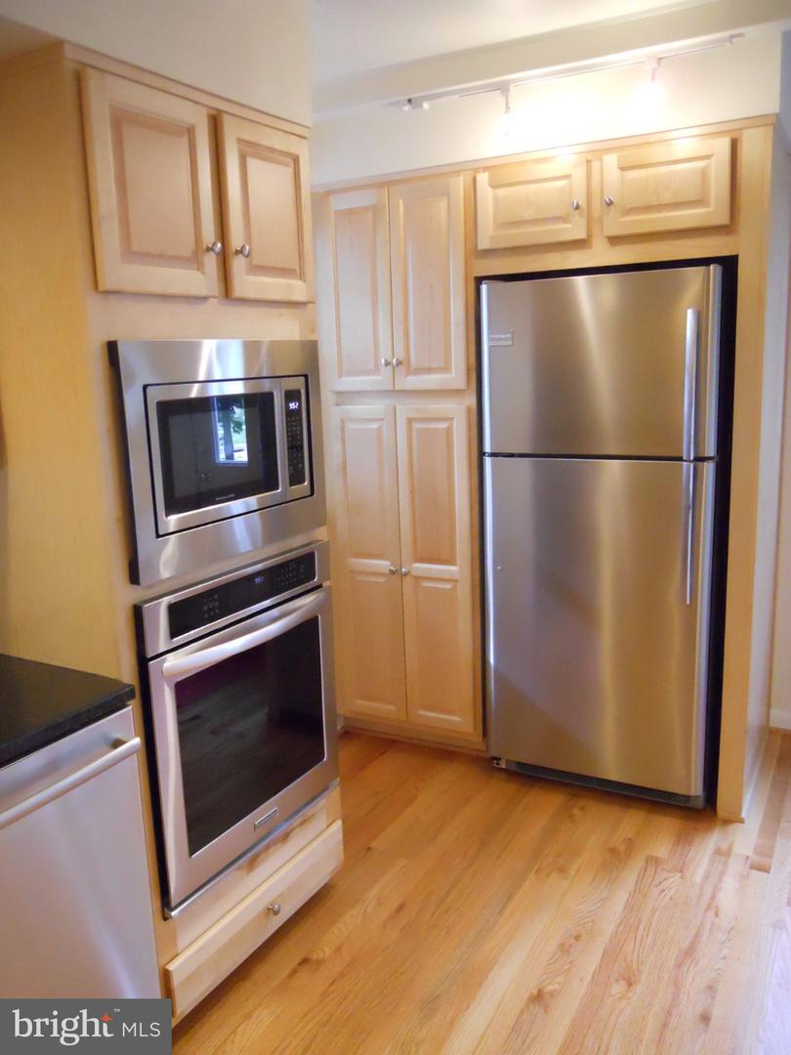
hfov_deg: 49.7
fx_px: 853
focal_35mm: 28
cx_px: 396
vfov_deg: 63.4
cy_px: 528
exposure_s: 1/80
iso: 800
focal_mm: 5
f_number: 2.7
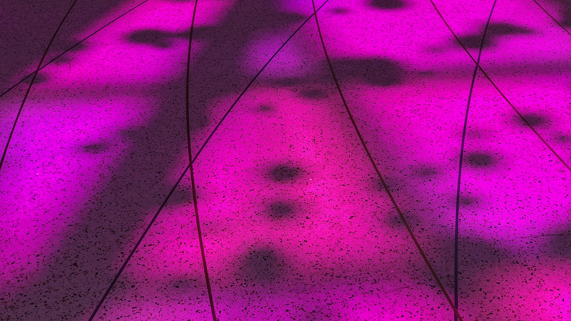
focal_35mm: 57
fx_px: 863
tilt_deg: -29.1
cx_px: 287
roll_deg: +0.8
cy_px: 141
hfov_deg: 36.6
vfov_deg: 21.1
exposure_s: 1/286
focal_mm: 6
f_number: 2.4
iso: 16
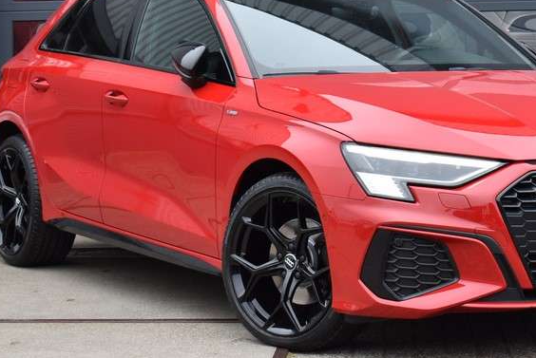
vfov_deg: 12.5
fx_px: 1624
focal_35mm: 109
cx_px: 433
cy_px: 40
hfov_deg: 18.6
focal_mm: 40
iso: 400
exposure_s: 1/160
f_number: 6.3
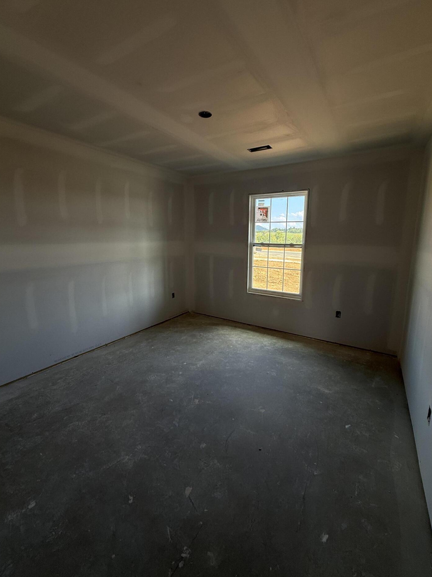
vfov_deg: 98.1
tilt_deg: -9.7
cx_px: 223
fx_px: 250
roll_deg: -0.3
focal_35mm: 15
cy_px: 274
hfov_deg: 81.7
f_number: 2.2
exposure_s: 1/111
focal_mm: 2.22
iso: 64
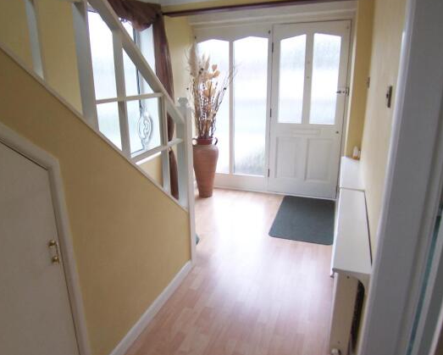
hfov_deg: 67.9
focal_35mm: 25
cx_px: 198
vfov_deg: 56.8
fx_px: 328
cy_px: 173
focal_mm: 3.8
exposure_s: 1/30
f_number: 2.8
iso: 100
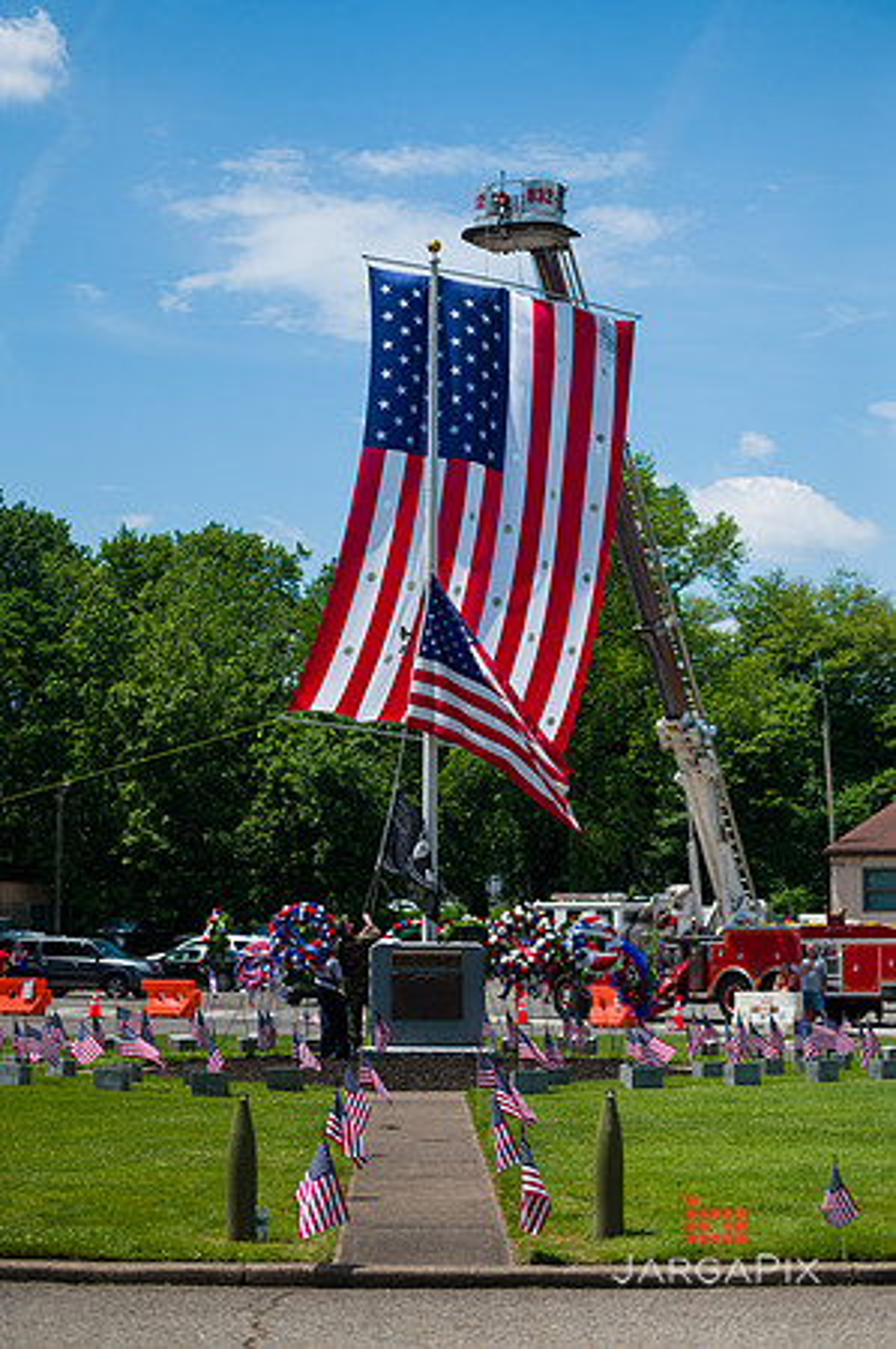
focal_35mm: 70
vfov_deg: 28.9
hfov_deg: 19.4
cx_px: 448
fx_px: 2619
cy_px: 674
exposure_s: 1/5000
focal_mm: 70
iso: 200
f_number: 3.2
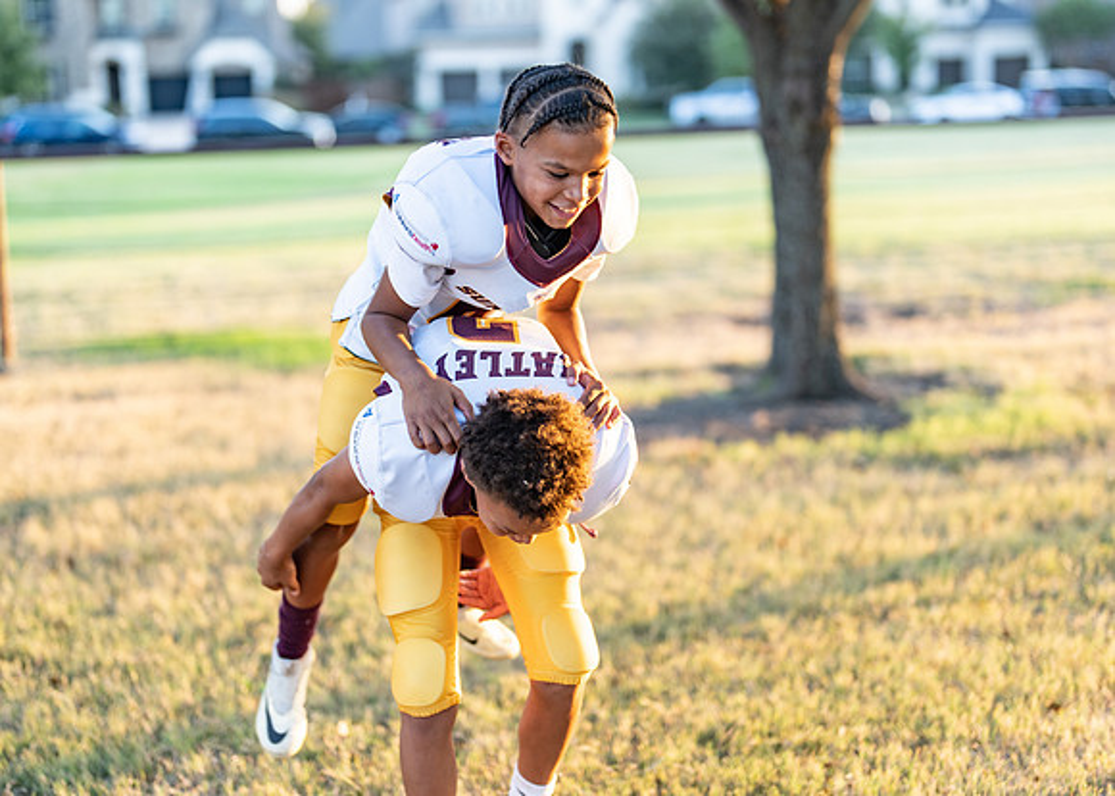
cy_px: 410
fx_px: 1977
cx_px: 541
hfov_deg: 31.5
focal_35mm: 62
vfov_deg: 22.8
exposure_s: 1/500
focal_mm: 50
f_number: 1.2
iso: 100
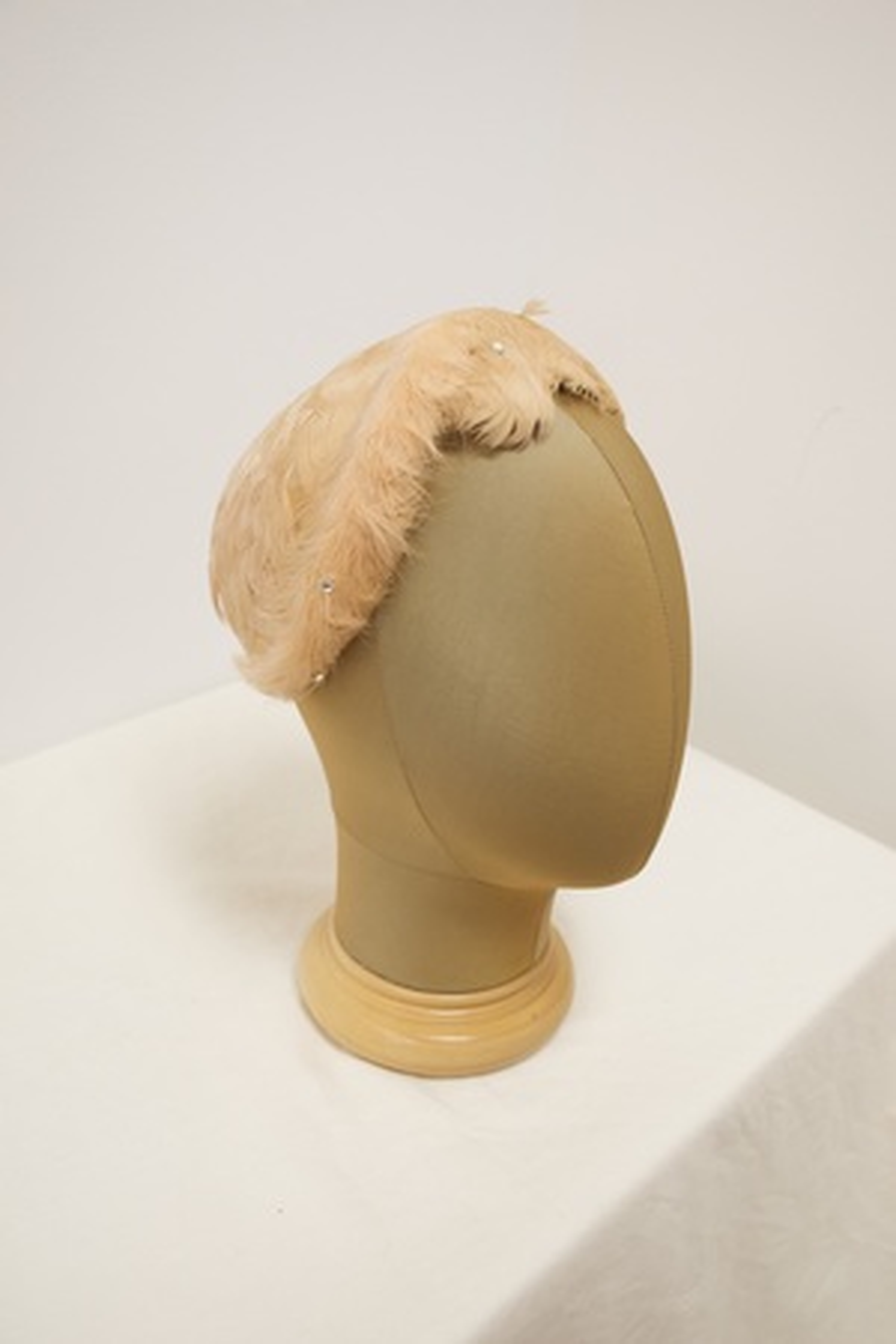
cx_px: 448
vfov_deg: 53.1
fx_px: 1344
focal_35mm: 36
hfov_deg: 36.9
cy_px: 672
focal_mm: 24
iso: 1600
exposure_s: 1/100
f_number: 5.6
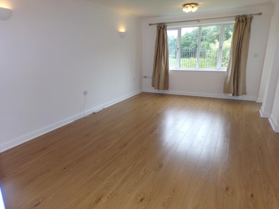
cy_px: 104
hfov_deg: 71.6
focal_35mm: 24
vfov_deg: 56.8
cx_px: 140
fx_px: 193
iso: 100
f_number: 3
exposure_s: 1/70
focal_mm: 4.3
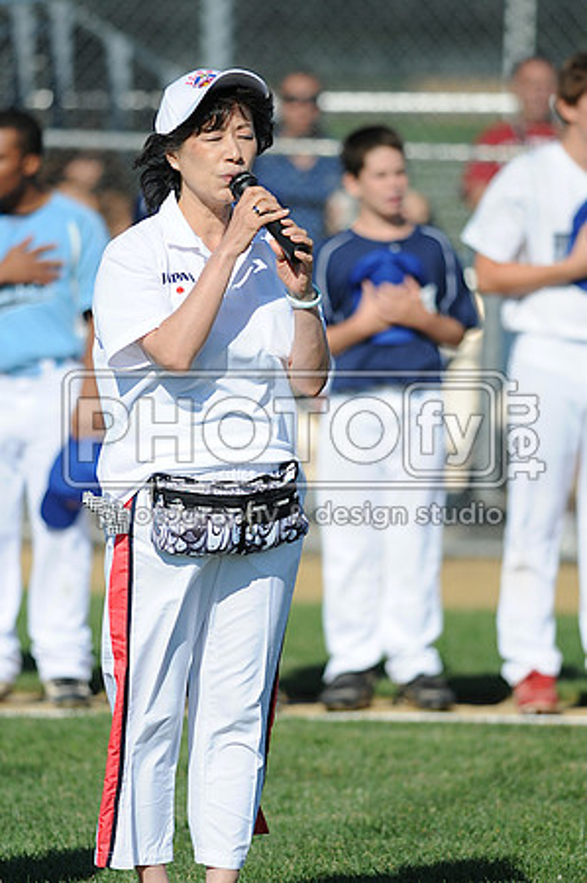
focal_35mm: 450
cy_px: 442
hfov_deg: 3.0
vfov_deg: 4.6
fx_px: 11031
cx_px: 294
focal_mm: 300
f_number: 4
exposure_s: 1/2500
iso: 200
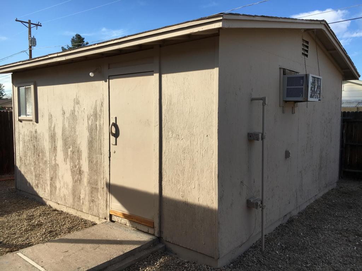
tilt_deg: -3.7
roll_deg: -0.3
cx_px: 181
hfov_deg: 61.7
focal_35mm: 29
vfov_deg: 48.2
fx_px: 303
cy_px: 136
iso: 25
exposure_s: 1/962
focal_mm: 4.15
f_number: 2.2
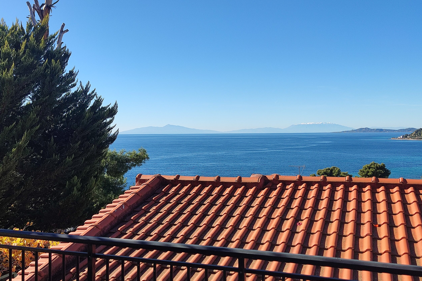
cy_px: 146
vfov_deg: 35.9
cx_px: 213
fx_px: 434
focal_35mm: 37
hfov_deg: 51.9
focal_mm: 4.71
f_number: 1.79
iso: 50
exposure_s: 1/1144
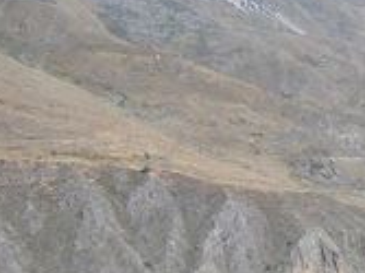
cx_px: 791
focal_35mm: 120
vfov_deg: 11.5
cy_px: 483
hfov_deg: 13.4
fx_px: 1264
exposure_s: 1/640
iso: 80
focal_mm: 4.3
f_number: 3.3
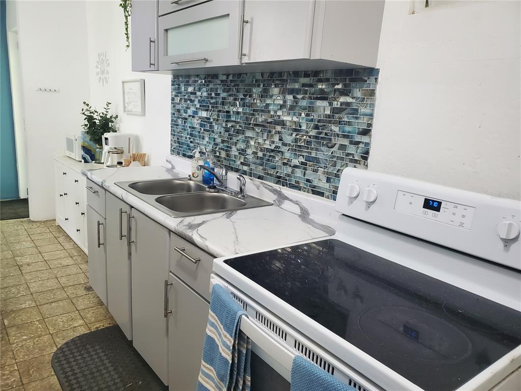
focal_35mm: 26
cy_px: 196
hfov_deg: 67.3
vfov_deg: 53.1
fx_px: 391
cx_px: 260
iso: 200
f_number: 2.4
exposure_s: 1/40
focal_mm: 4.3
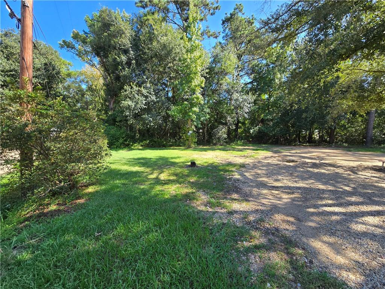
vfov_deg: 89.9
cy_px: 144
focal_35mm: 13
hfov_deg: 106.2
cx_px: 192
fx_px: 145
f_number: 2.2
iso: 50
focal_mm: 2.2
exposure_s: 1/490
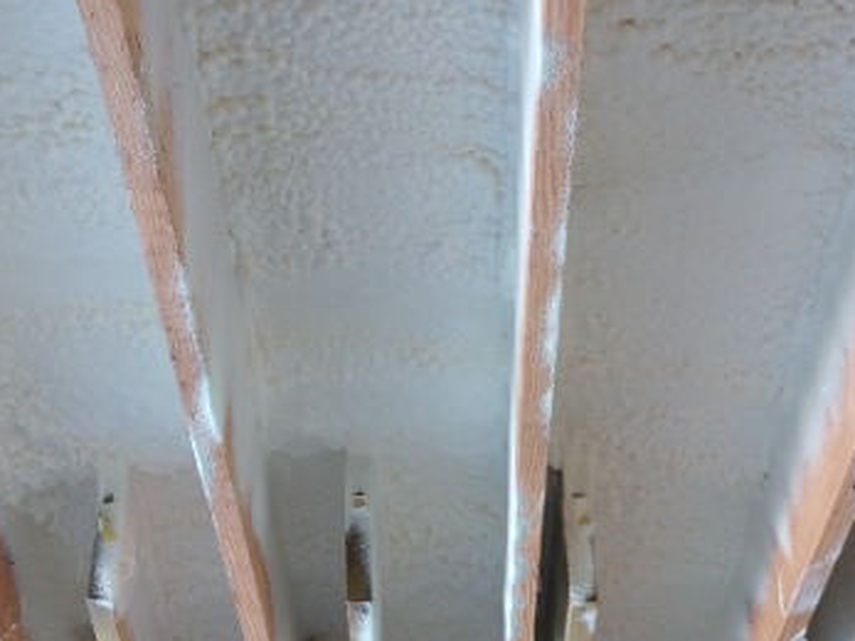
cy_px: 587
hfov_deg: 36.2
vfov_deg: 26.5
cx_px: 439
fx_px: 1309
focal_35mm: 53
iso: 181
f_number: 2
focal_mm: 3.54
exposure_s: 1/60
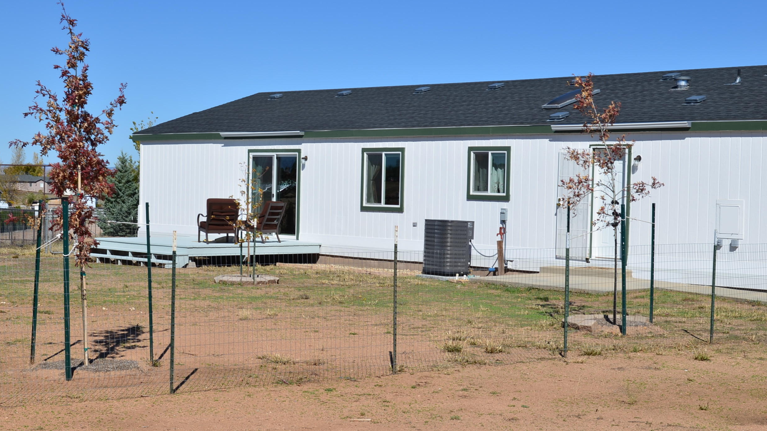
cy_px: 246
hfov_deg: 31.9
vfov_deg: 18.2
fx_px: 1342
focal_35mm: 66
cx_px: 383
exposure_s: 1/200
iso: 100
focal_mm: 42
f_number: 13
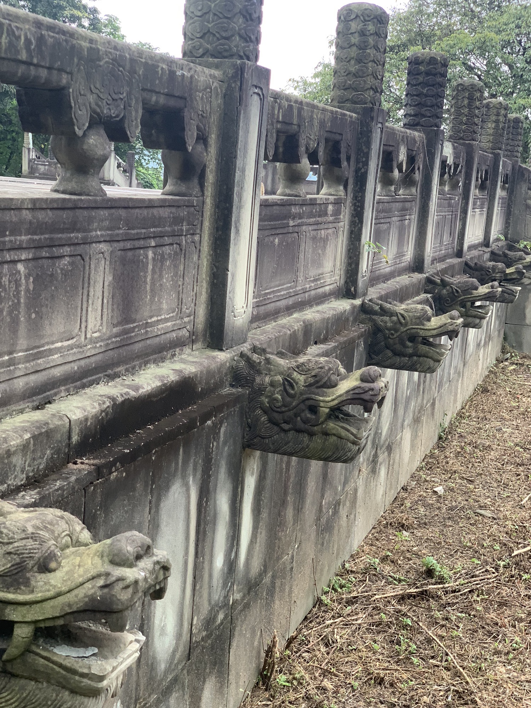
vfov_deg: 36.8
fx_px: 1064
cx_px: 266
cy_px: 354
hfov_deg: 28.0
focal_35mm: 52
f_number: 2.4
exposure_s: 1/106
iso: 125
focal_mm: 6
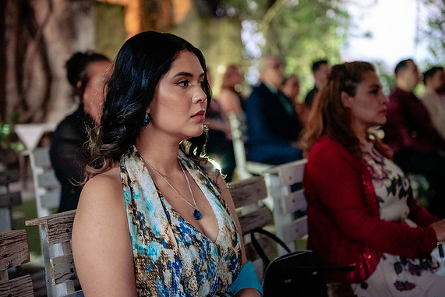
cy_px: 148
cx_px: 224
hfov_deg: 31.9
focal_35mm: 63
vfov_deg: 21.6
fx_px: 779
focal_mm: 62
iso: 6400
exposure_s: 1/125
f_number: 2.8
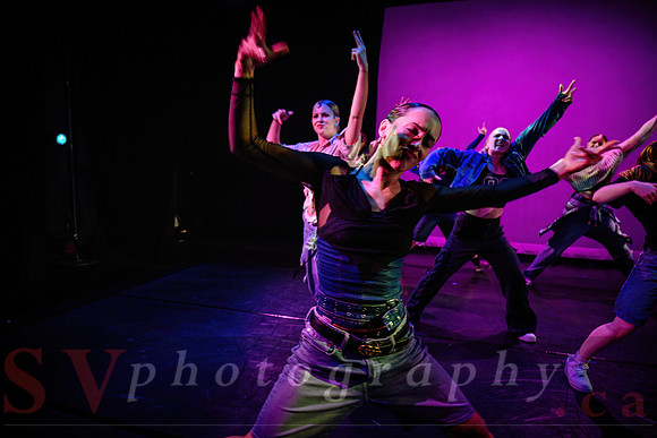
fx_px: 438
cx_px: 328
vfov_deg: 53.2
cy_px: 219
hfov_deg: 73.7
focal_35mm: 24
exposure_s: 1/300
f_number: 2.8
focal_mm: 24
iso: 2000
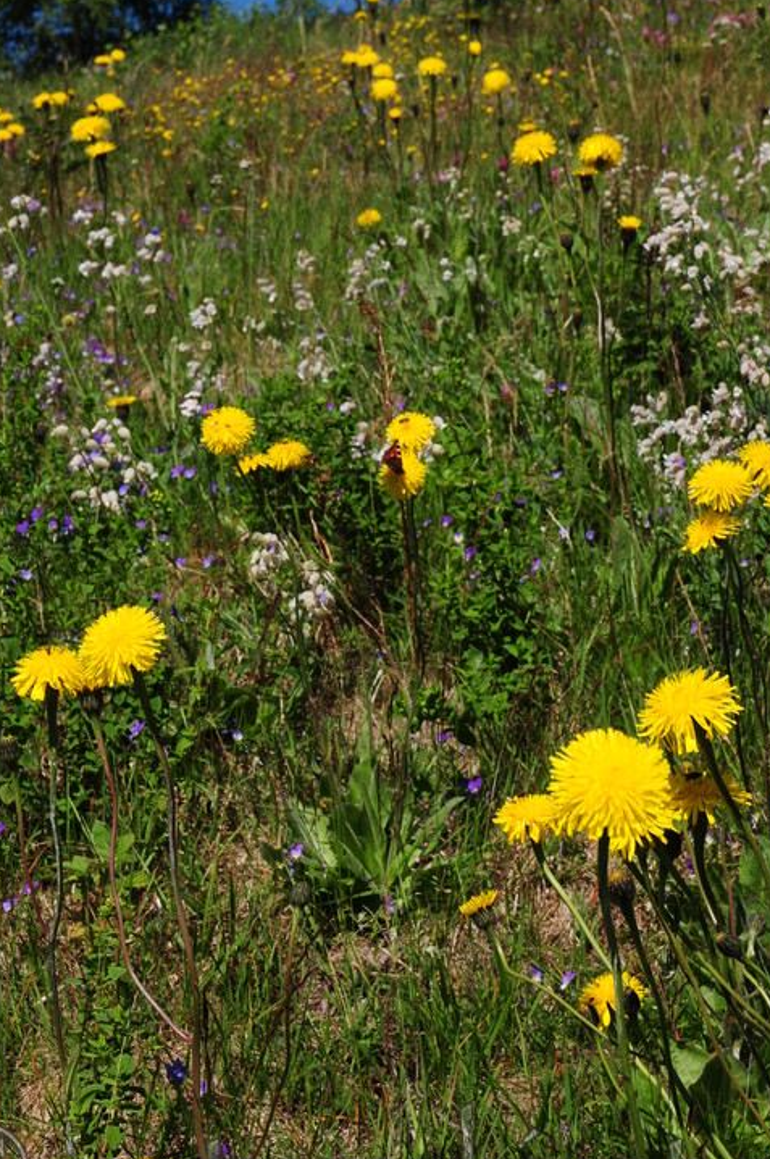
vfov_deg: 28.4
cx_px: 423
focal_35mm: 71
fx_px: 2283
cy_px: 487
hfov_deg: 19.1
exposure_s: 1/500
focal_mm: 34
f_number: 10
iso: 200
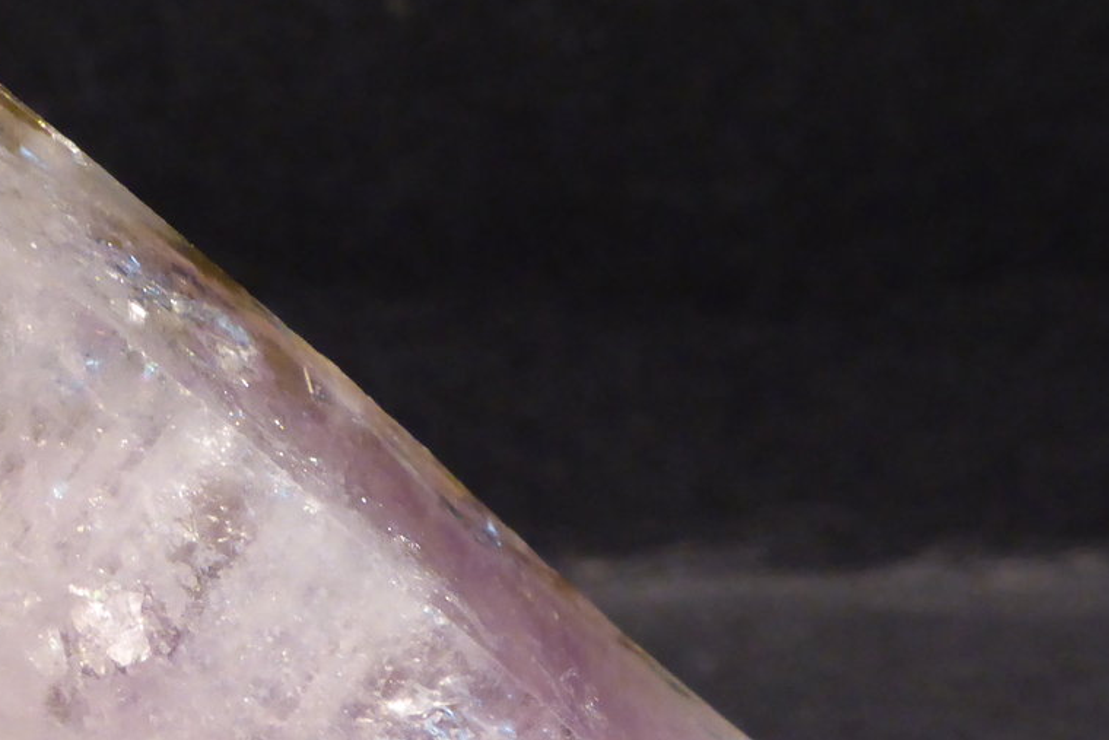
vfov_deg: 7.9
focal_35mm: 173
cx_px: 48
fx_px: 5330
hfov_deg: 11.8
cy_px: 625
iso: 400
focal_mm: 13.3
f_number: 5
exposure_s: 1/10
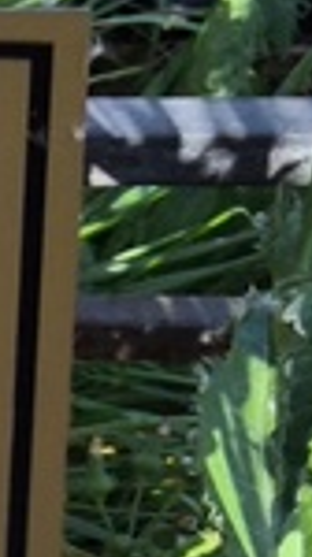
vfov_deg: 7.4
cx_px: -971
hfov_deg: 3.9
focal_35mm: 290
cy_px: 141
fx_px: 4280
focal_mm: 4.71
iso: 50
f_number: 1.7
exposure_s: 1/569
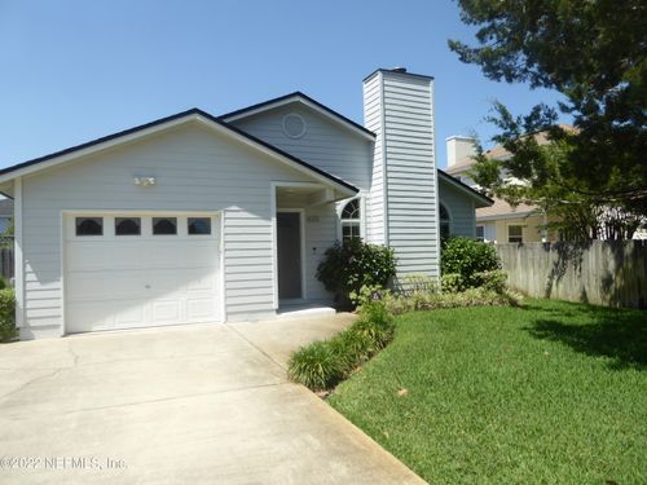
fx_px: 467
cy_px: 242
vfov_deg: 54.9
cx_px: 324
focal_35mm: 25
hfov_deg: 69.4
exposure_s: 1/1000
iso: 100
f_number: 3.3
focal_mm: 4.3
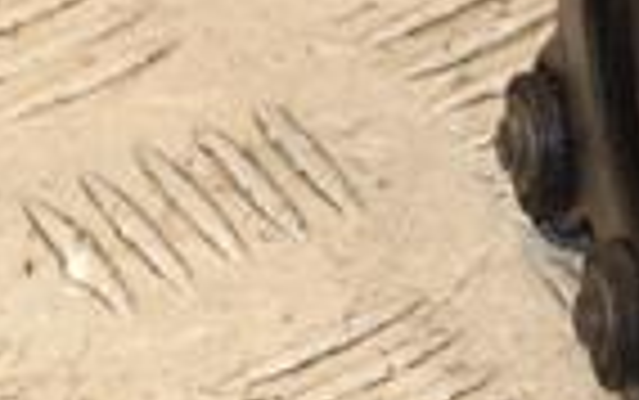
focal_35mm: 451
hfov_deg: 4.6
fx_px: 7860
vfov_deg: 2.9
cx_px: 720
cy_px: -81
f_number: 7.1
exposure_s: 1/200
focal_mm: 70
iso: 800
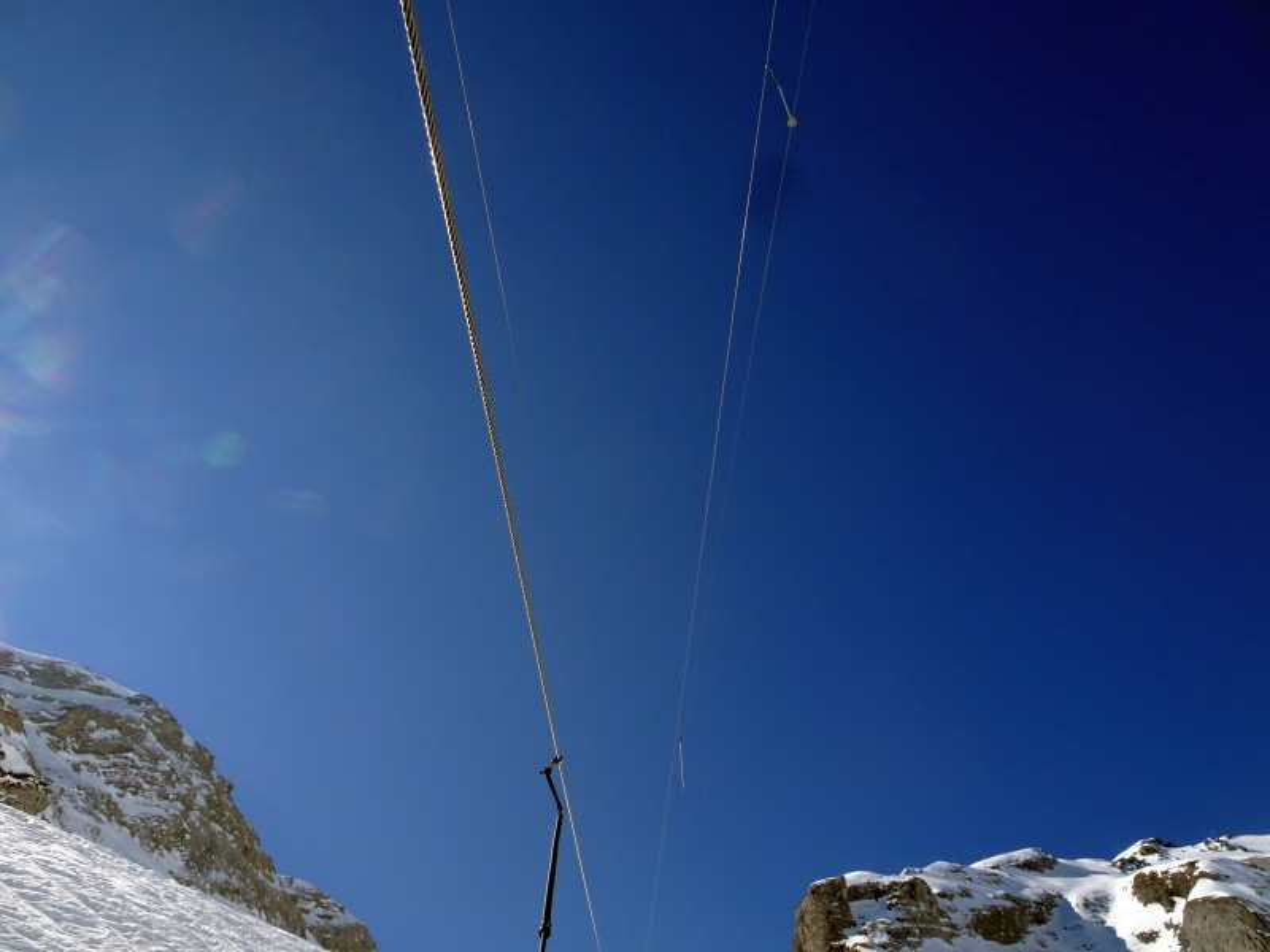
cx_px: 635
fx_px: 881
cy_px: 476
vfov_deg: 56.8
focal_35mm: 24
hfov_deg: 71.6
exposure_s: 1/2000
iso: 80
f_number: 3.5
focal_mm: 4.1
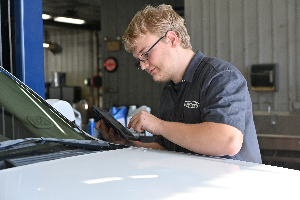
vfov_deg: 20.9
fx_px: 542
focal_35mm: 65
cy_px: 100
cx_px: 150
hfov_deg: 31.0
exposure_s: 1/160
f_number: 6
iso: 400
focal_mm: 65
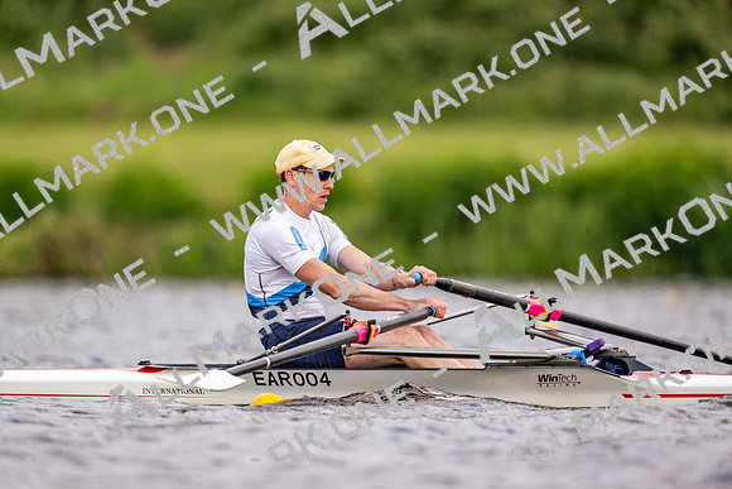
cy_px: 244
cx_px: 366
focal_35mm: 600
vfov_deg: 2.3
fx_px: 12202
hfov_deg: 3.4
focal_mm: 600
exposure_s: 1/2500
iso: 800
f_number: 4
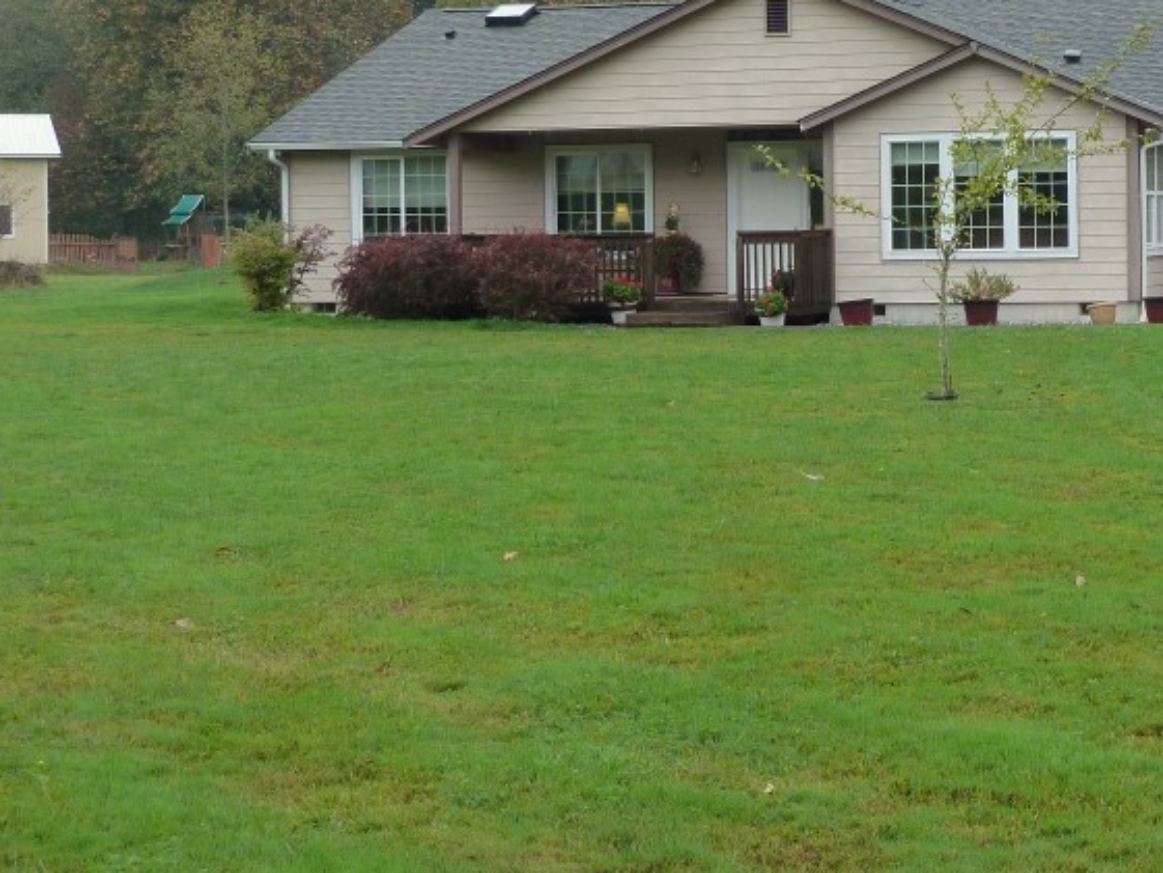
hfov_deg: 25.9
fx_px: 2453
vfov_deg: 20.1
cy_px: 255
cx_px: 1026
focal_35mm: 73
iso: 125
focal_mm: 6.5
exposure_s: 1/100
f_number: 3.6
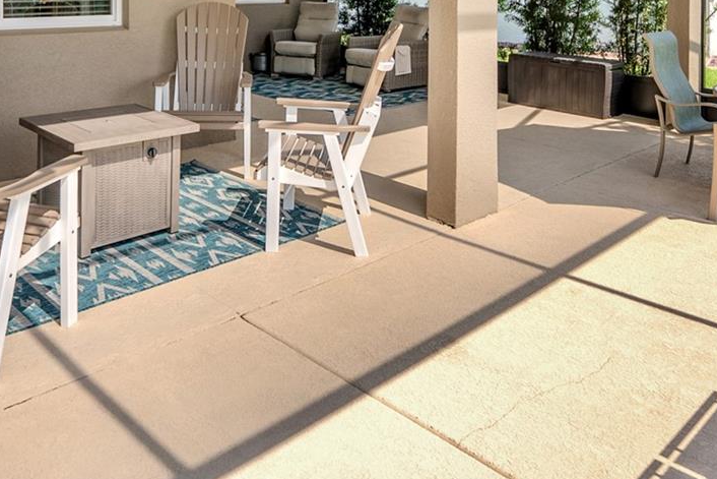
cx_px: 338
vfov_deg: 34.2
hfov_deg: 55.8
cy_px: -37
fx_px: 677
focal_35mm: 34
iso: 80
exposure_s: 1/125
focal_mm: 15
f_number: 5.6
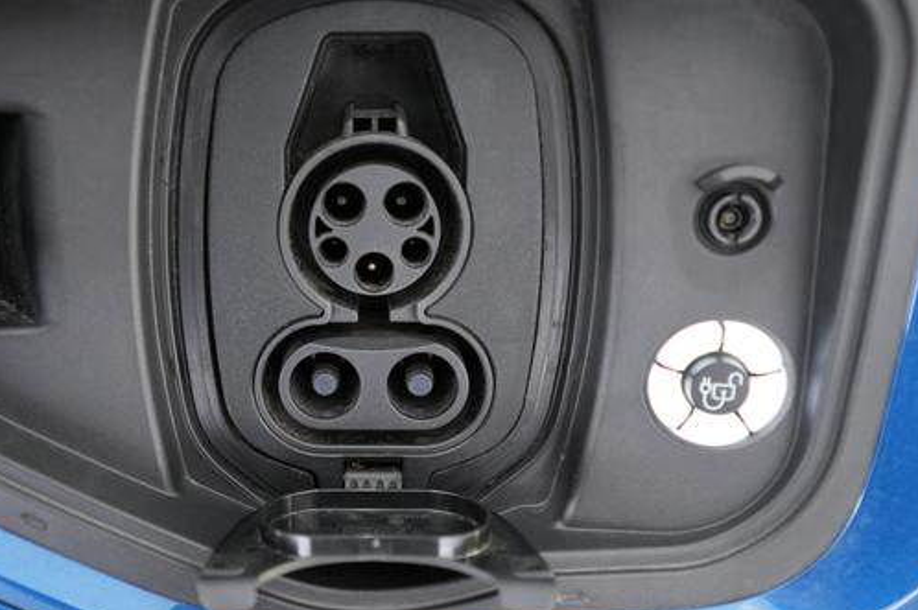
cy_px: 304
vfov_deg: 36.8
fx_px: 917
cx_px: 345
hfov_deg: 52.6
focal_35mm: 36
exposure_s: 1/30
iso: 2000
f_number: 2.8
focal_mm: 28
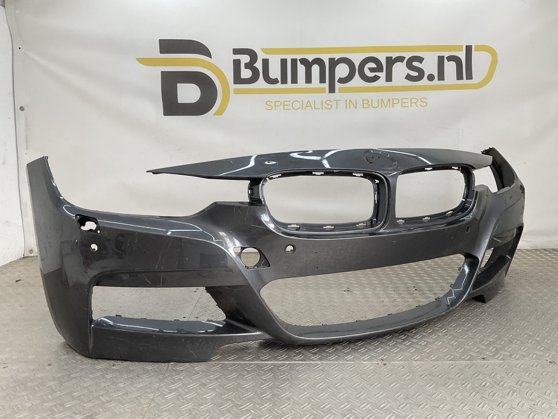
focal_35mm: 29
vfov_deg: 48.2
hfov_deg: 61.7
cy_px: 210
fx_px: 467
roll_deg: -0.5
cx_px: 279
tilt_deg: -7.7
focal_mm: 3
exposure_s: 1/139
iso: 16
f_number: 1.8
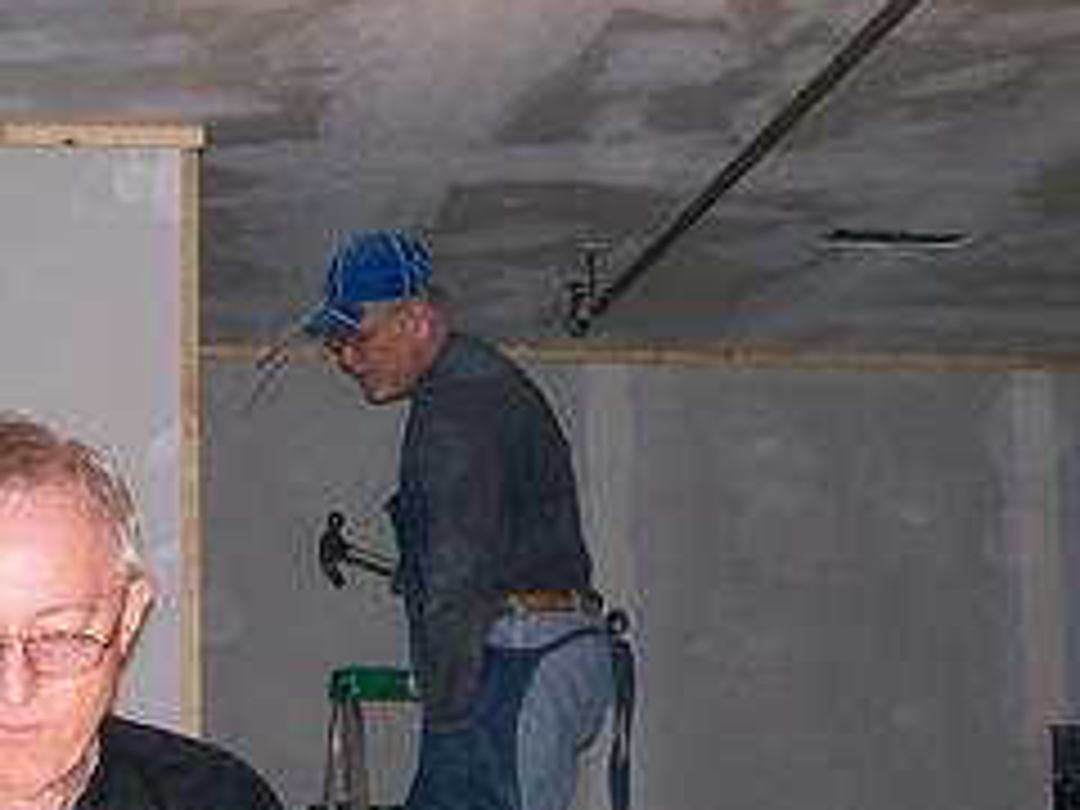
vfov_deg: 20.8
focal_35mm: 70
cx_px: 403
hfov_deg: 27.7
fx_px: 2184
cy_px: 657
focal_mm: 6
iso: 140
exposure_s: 1/64
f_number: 2.7
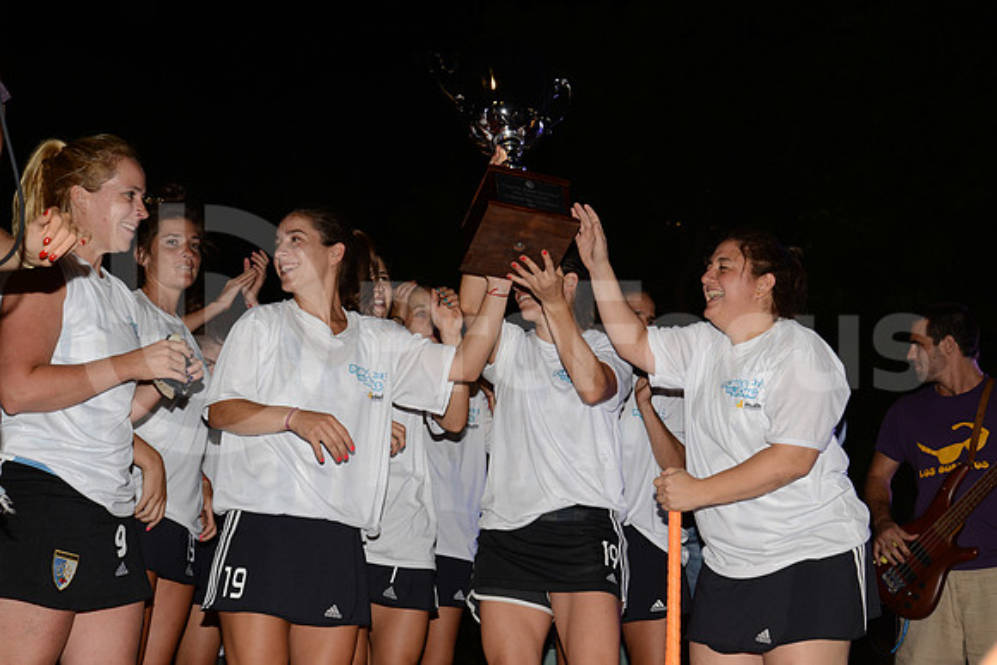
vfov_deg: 27.0
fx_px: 1385
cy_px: 332
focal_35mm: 50
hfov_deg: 39.6
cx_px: 498
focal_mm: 50
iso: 320
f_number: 5.6
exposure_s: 1/160
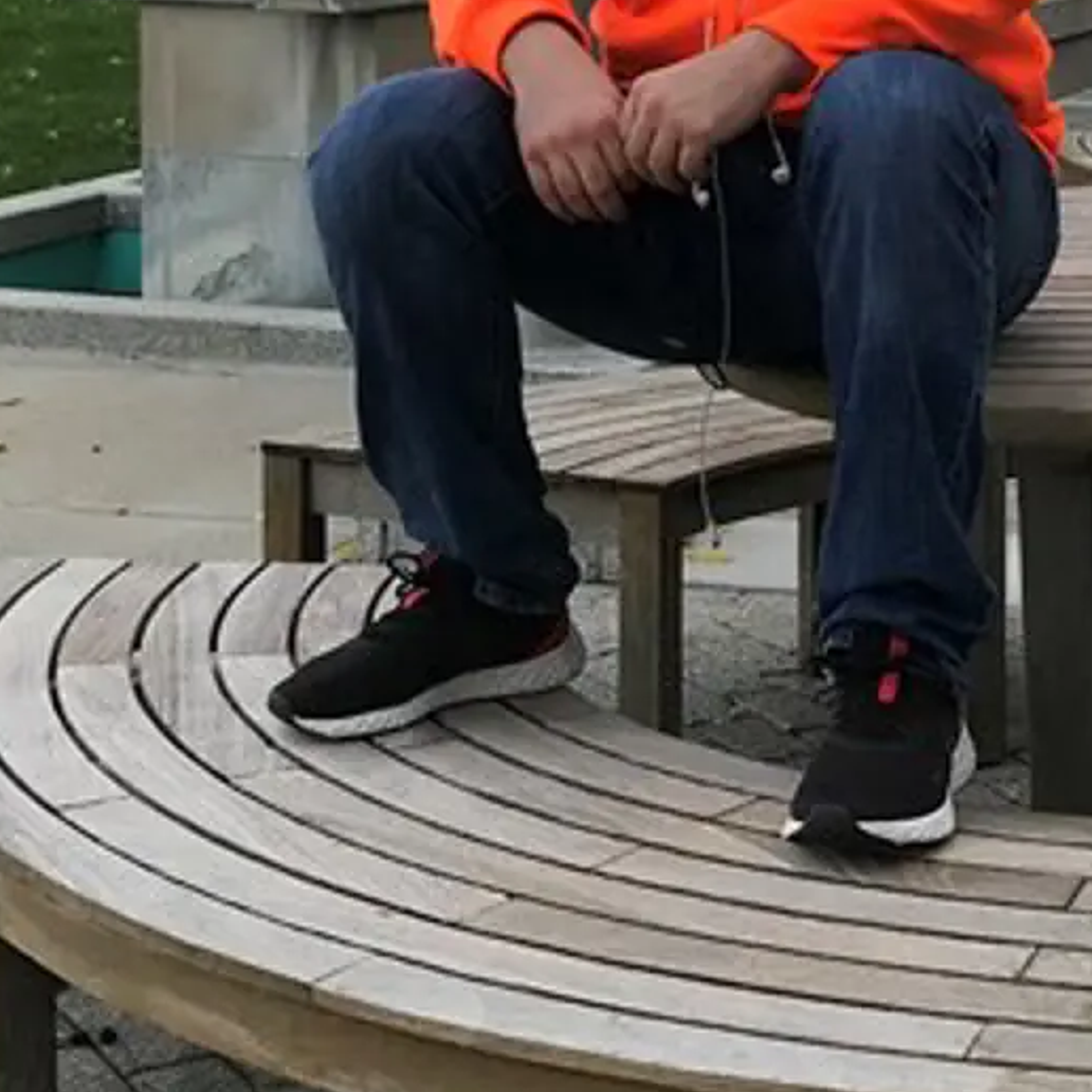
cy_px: 59
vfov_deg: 33.1
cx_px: 639
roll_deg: -0.4
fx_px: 1713
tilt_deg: -5.2
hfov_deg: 35.3
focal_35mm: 48
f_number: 1.8
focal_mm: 3.99
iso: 20
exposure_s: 1/840
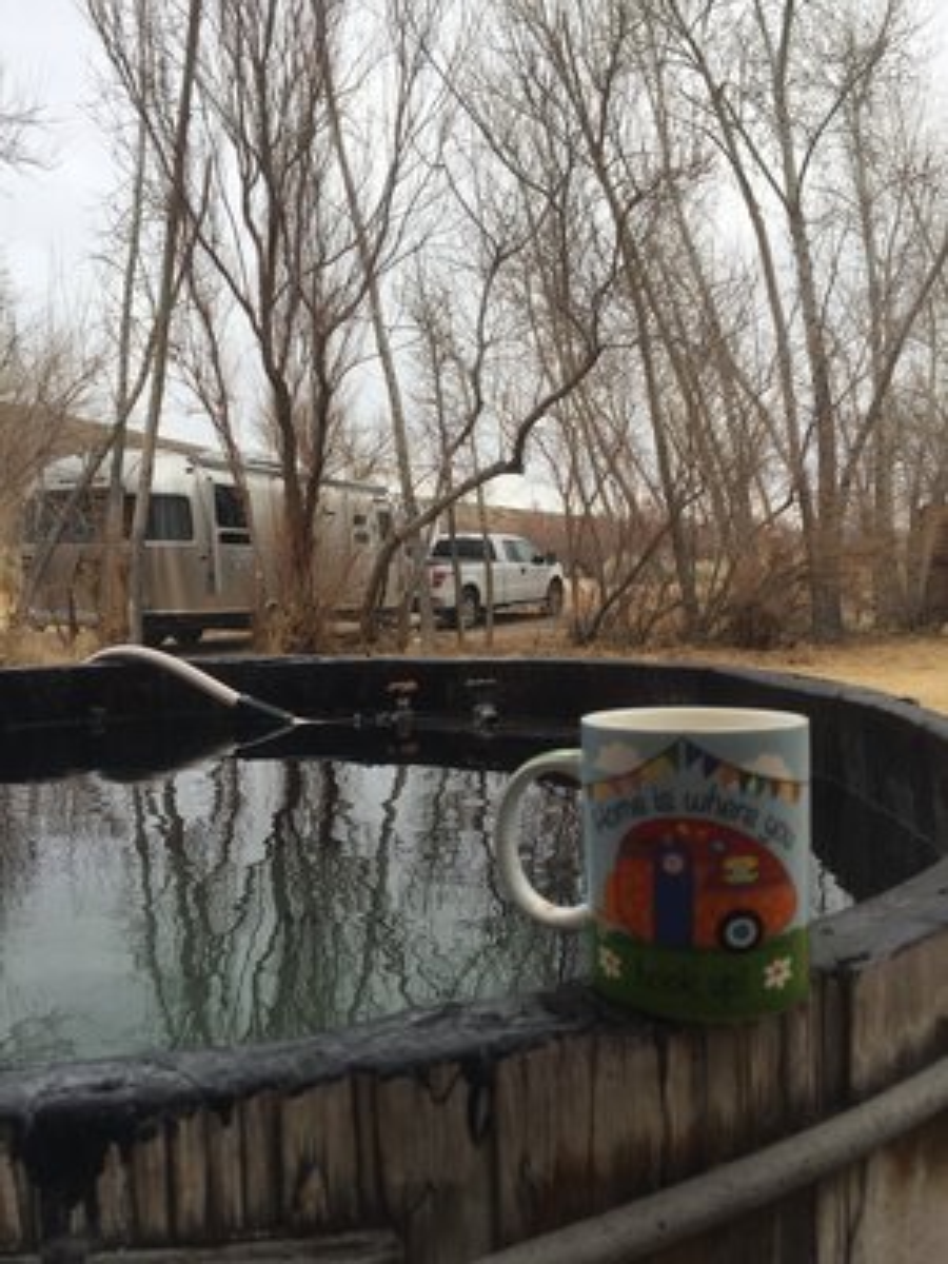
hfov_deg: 48.2
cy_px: 632
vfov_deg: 61.7
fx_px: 1059
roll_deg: +1.3
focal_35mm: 29
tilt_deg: -2.4
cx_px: 474
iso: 32
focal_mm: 4.15
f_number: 2.2
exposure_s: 1/444
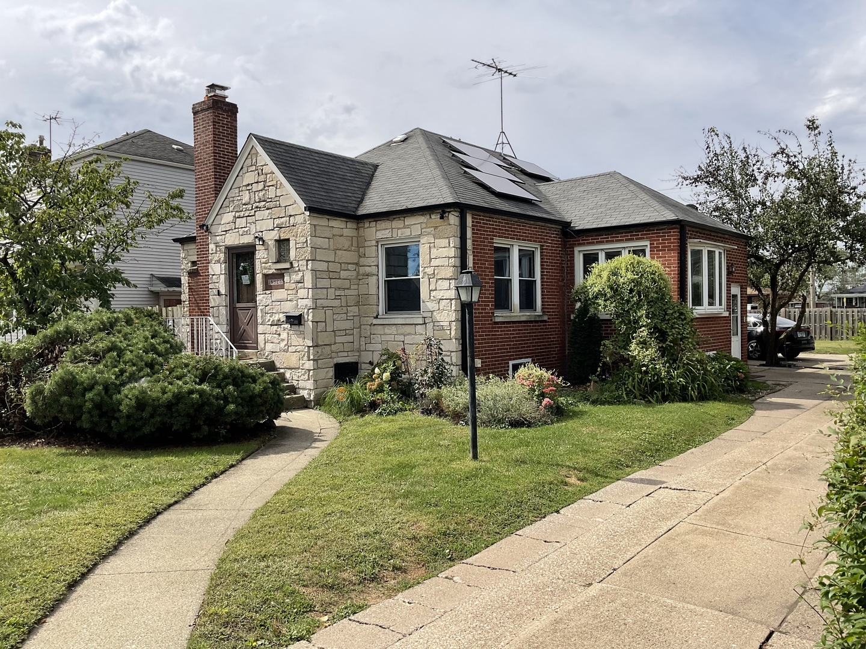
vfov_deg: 48.2
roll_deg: +0.8
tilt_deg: -1.0
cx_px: 433
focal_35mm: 29
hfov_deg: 61.7
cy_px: 324
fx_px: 726
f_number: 1.8
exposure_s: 1/2538
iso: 16
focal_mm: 3
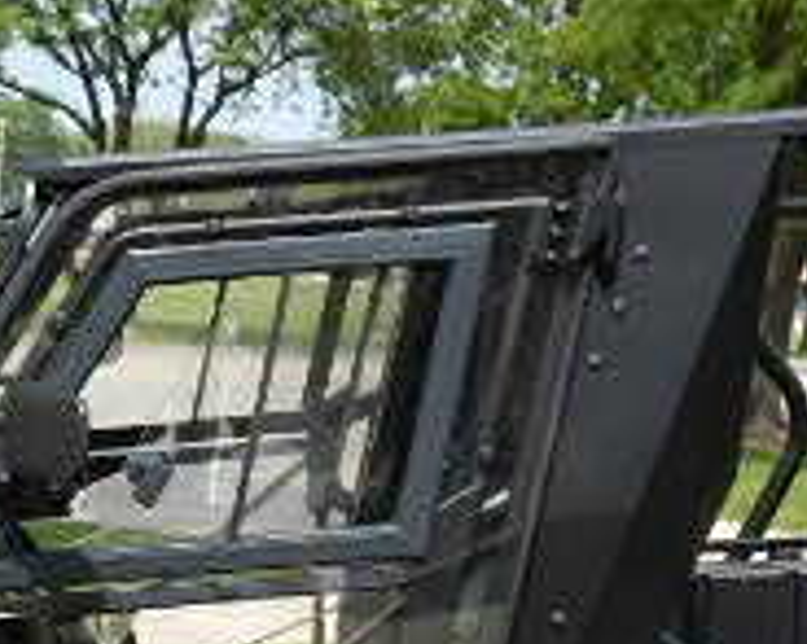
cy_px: 732
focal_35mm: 85
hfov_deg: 22.5
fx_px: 2029
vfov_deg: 17.4
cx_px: 373
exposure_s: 1/800
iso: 125
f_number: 3.2
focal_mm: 4.5
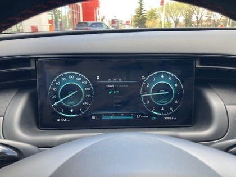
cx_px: 118
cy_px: 88
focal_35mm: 28
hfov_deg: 63.4
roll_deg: +0.3
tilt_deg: -16.1
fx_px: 191
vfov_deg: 49.7
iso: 40
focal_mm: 3.99
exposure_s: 1/121
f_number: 1.8
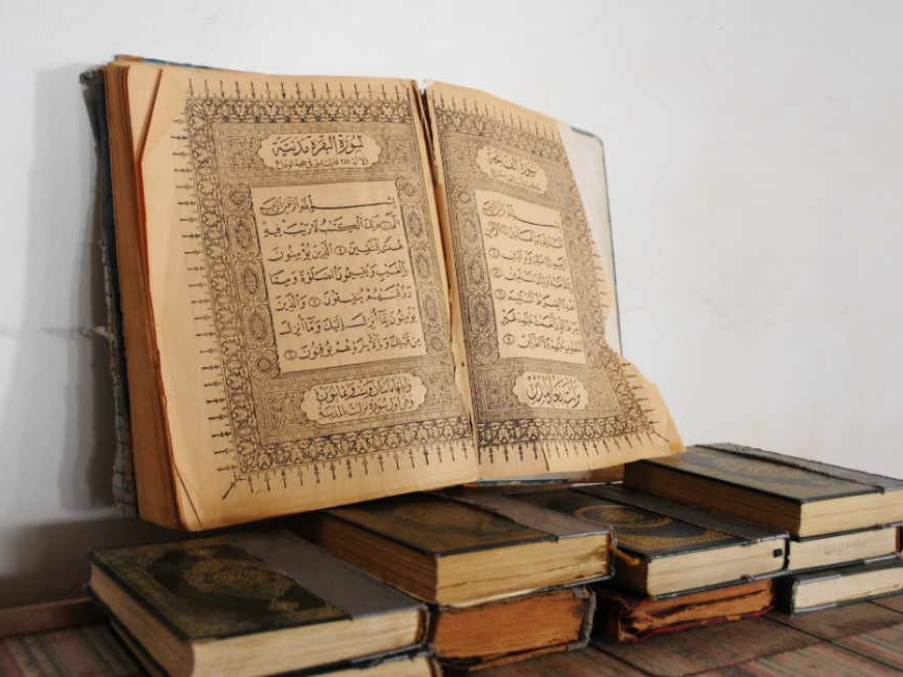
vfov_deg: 33.6
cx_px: 456
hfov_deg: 43.9
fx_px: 1122
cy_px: 335
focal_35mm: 43
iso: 500
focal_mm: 26
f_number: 4
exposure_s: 1/10
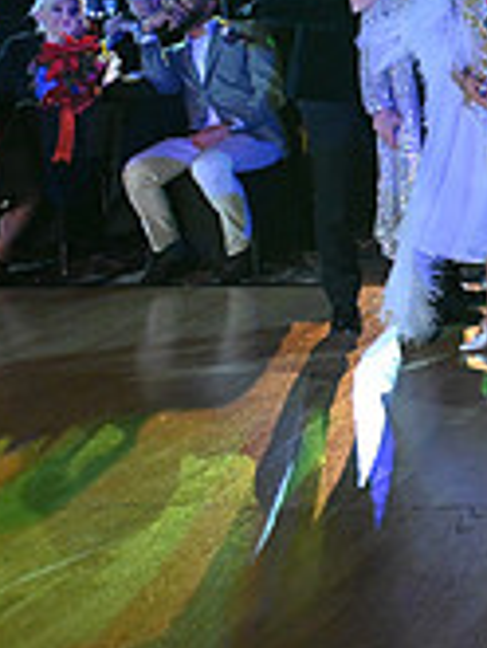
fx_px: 1517
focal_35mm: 81
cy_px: 69
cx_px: 1049
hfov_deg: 14.3
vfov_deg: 23.5
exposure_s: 1/320
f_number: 5
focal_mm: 24
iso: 2500
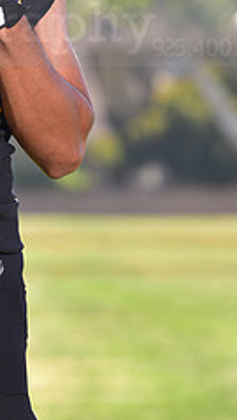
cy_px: 11
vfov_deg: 5.1
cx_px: -76
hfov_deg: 2.9
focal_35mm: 419
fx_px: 4666
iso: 100
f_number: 5
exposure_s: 1/250
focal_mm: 165
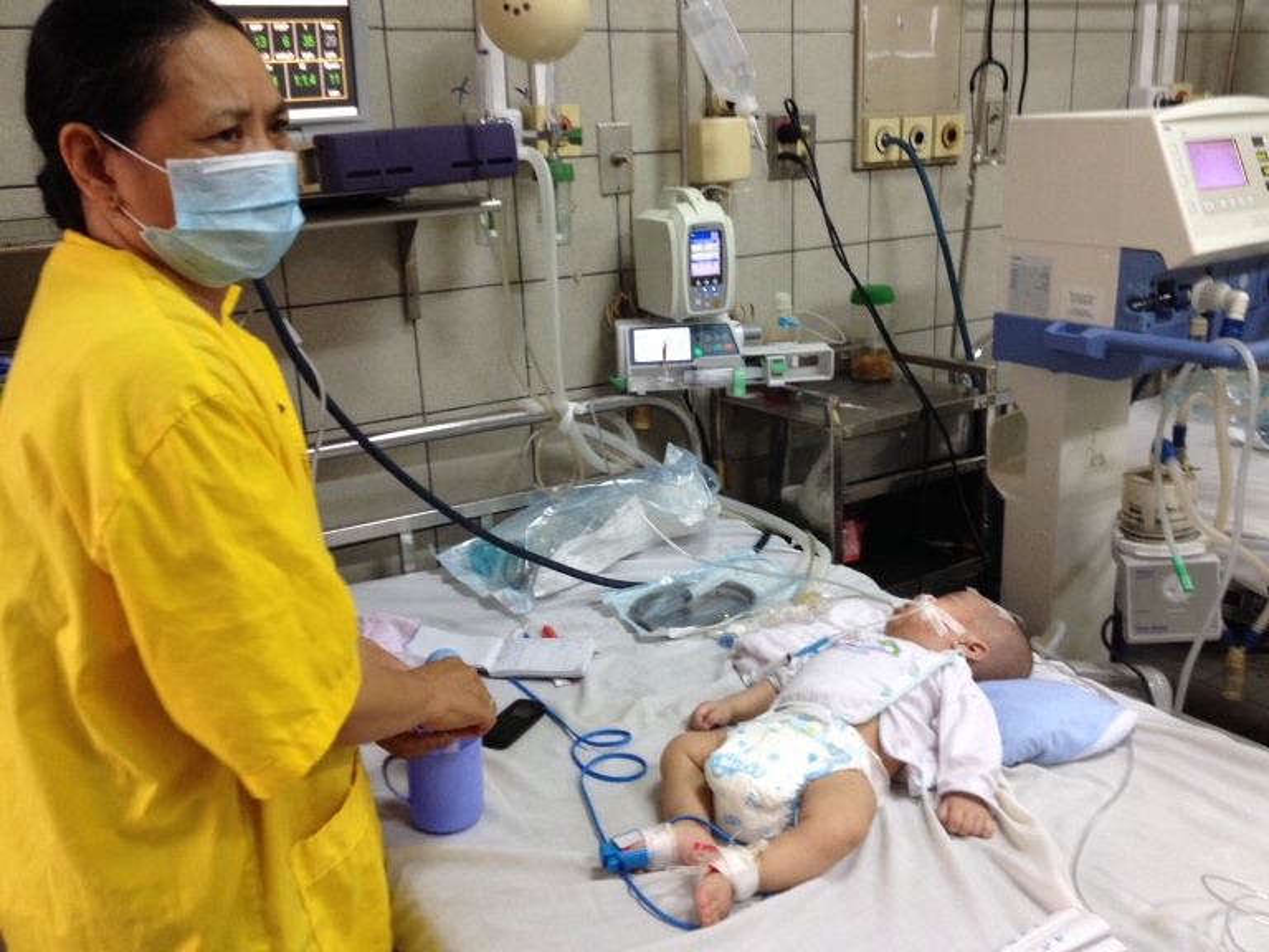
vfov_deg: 40.7
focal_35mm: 35
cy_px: 476
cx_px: 634
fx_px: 1283
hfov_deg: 52.6
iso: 100
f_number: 2.4
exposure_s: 1/20
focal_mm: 4.28
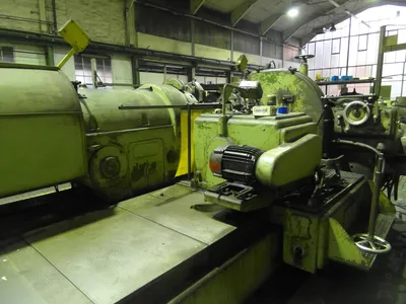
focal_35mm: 23
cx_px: 203
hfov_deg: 73.9
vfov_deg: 58.9
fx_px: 270
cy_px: 152
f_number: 2.8
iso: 800
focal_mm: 4.1
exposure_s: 1/20
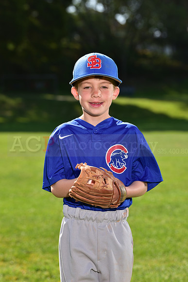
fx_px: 979
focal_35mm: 125
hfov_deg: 11.0
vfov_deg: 16.4
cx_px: 94
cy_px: 141
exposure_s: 1/250
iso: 80
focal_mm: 125
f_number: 5.6
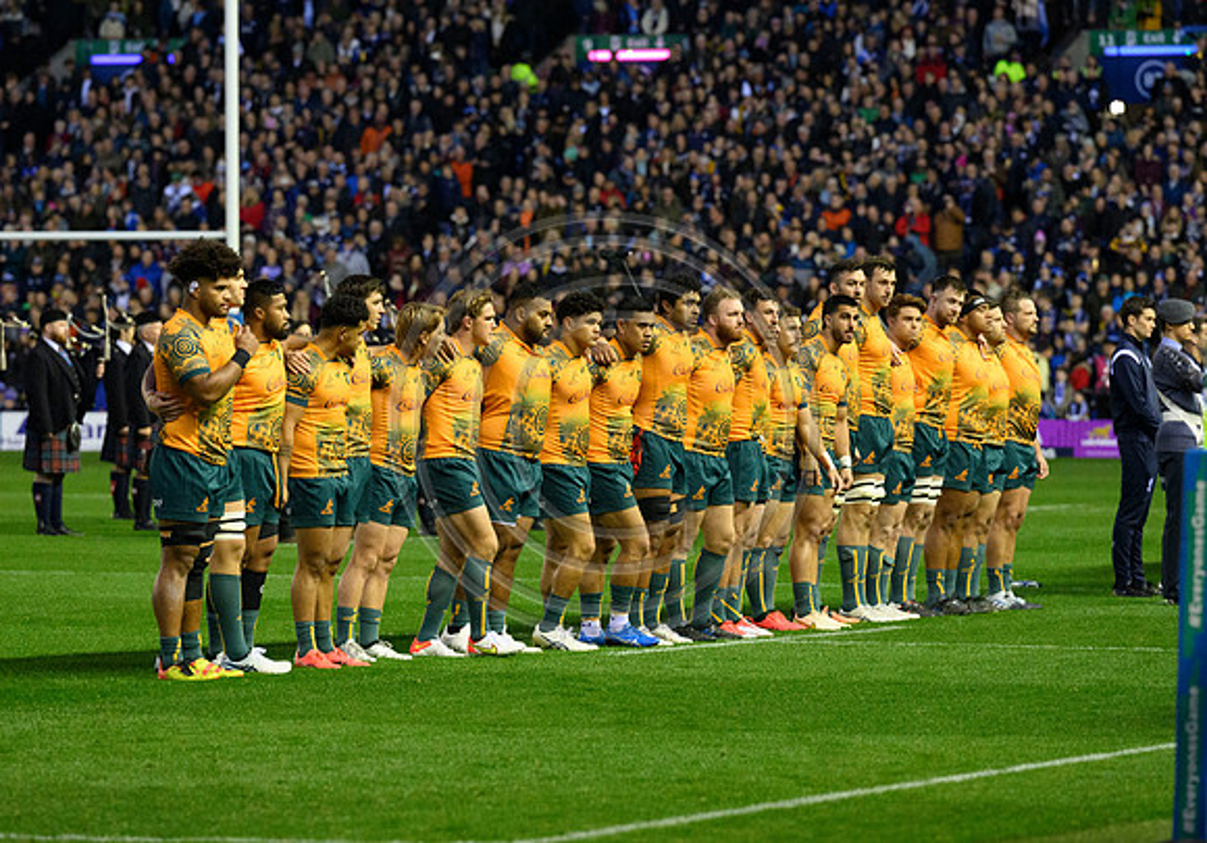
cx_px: 636
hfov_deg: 8.2
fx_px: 8440
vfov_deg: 5.7
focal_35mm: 248
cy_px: 395
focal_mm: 200
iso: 6400
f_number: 4.5
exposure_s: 1/1000
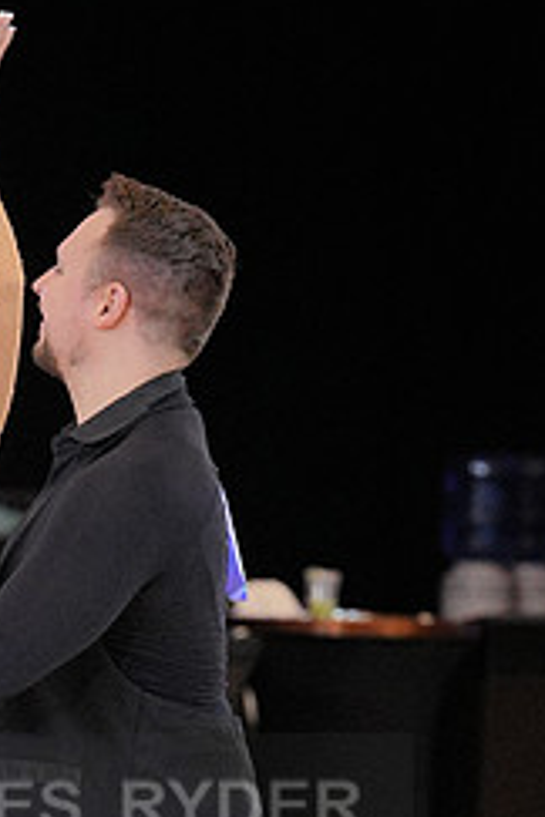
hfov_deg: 3.8
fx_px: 8129
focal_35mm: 358
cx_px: -49
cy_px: 847
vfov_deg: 5.7
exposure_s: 1/500
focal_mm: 100
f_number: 3.5
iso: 2500
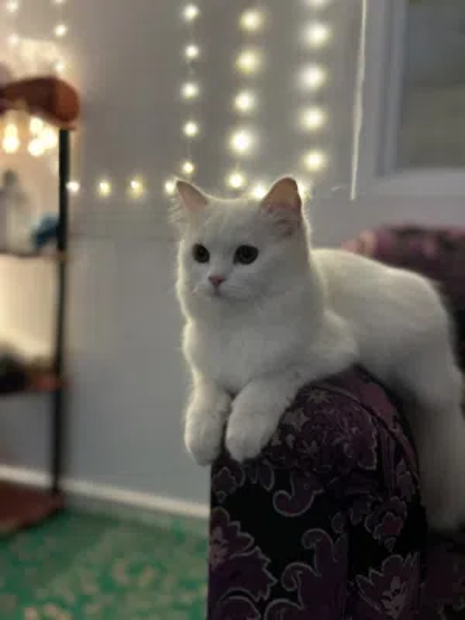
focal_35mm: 26
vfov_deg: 67.3
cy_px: 310
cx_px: 232
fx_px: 466
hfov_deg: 53.1
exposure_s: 1/30
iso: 800
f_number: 1.5
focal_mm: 5.7
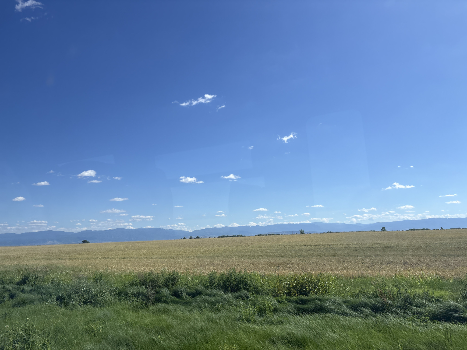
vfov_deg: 53.1
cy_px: 175
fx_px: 351
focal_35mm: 26
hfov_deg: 67.3
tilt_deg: +8.9
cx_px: 234
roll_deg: +1.9
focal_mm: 5.96
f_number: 1.6
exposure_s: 1/1626
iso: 50
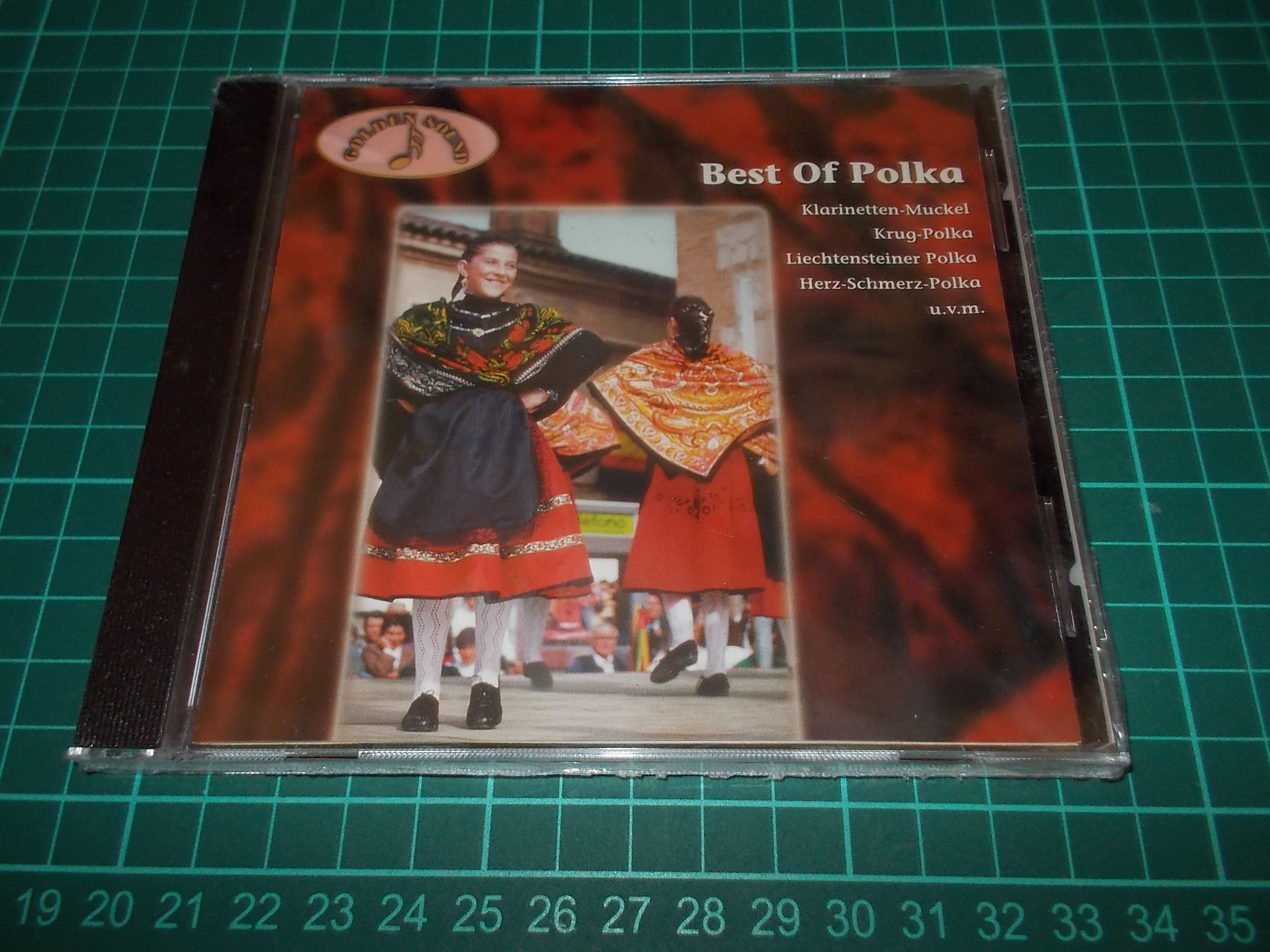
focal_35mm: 29
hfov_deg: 61.7
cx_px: 635
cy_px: 476
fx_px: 1064
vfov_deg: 48.2
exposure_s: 1/30
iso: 200
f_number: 3.3
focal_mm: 4.1
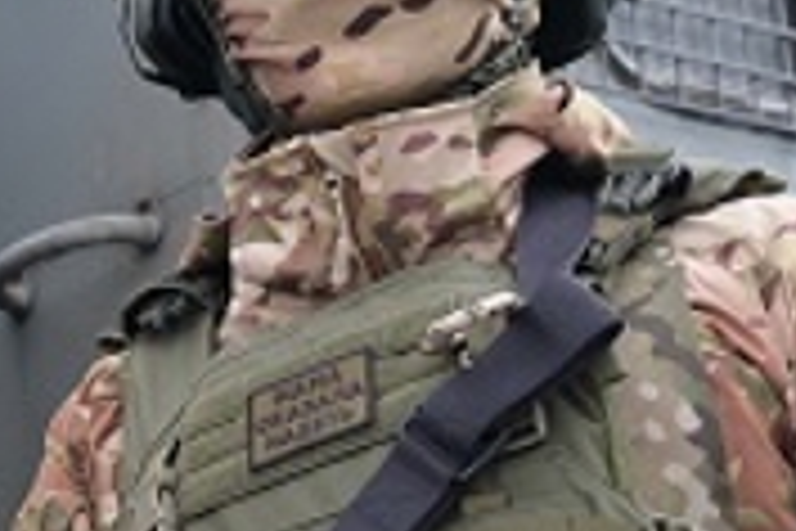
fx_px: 3560
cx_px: -540
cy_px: 558
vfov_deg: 8.5
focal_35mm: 161
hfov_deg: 11.9
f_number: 3.6
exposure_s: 1/60
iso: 200
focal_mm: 25.4
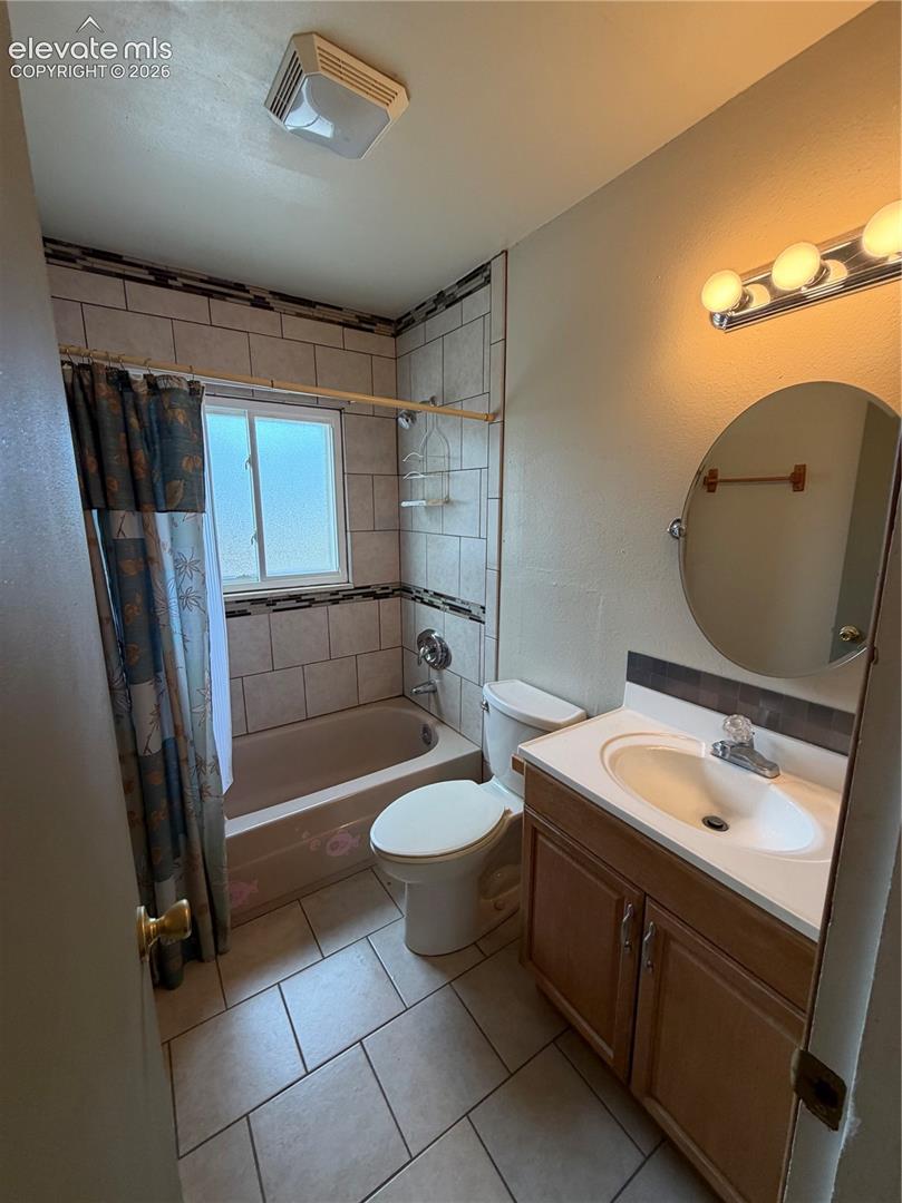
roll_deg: -1.7
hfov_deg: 85.6
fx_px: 487
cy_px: 602
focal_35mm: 14
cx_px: 451
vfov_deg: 102.1
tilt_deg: -9.5
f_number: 2.2
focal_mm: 2.22
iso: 160
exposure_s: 1/60
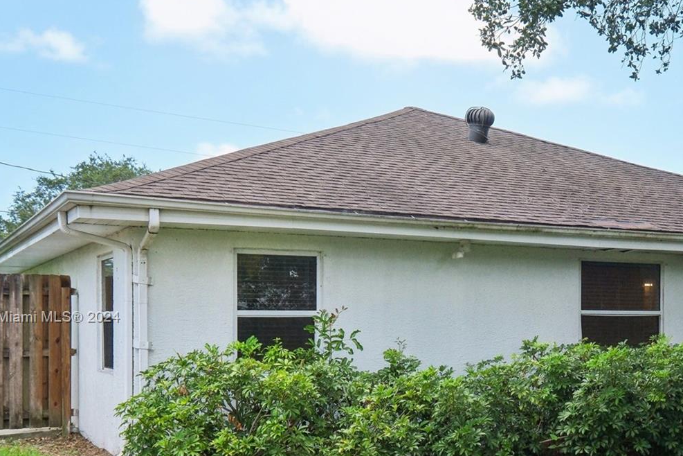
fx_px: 892
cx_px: 452
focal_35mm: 47
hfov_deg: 41.4
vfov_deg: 28.4
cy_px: 318
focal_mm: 19.1
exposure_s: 1/850
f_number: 8
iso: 1250
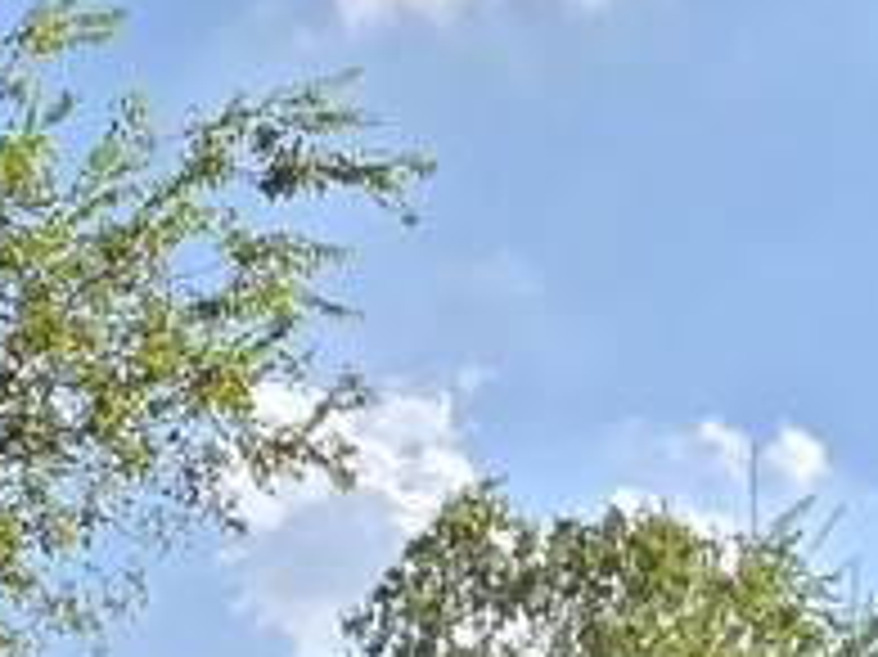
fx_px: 2433
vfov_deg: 11.2
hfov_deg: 20.4
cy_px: 1845
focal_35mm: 96
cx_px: 509
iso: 40
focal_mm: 2.2
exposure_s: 1/1601
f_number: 1.9
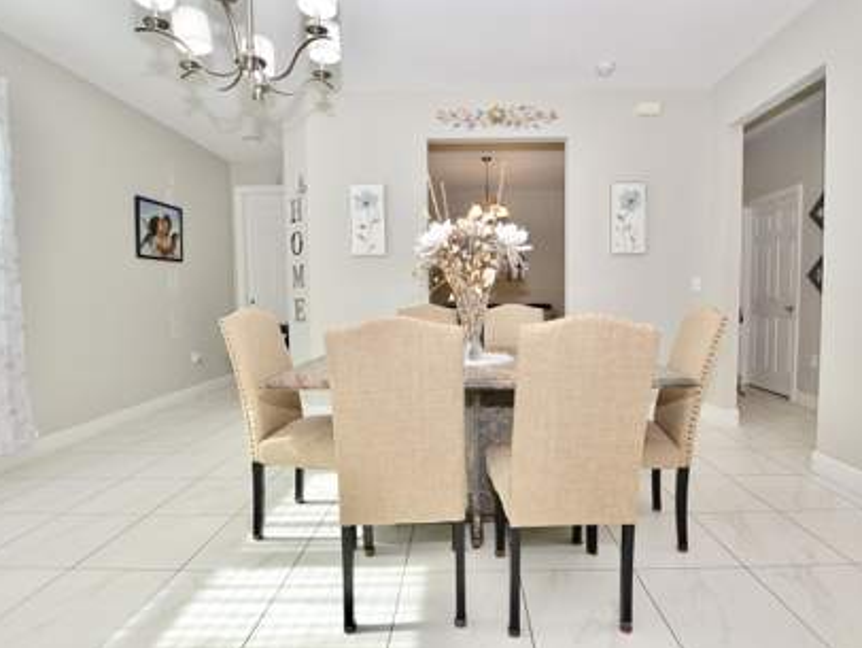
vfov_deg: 74.8
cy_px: 318
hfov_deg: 90.8
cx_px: 463
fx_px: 424
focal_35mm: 17
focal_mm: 10
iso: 200
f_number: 5
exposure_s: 1/100
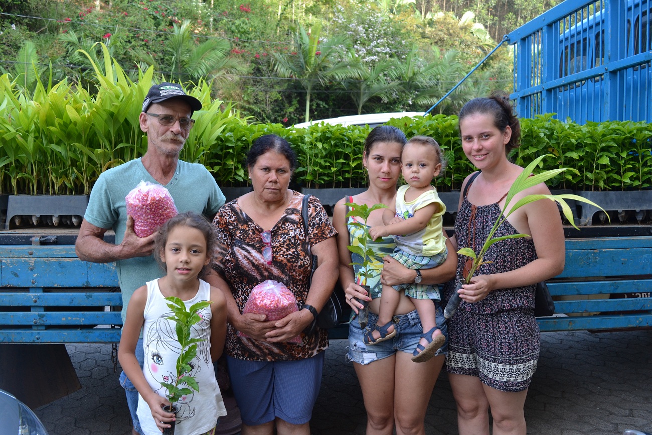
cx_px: 326
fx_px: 597
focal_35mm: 33
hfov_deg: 57.2
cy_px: 218
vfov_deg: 39.9
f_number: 5.6
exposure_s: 1/125
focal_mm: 22
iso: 400
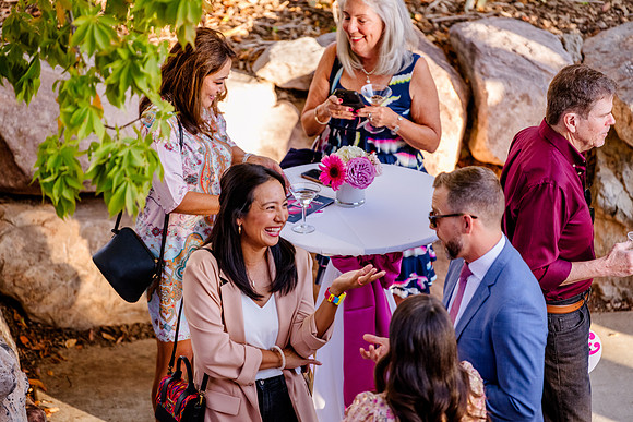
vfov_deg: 6.5
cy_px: 213
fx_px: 3738
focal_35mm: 213
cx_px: 304
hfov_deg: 9.7
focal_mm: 200
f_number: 2.8
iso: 1000
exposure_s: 1/1000
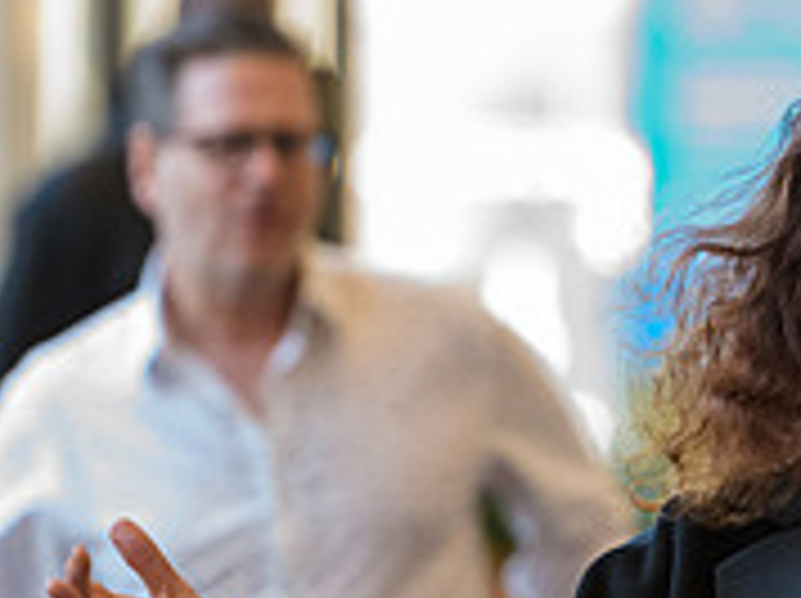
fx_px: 13796
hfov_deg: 3.3
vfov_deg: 2.5
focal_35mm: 597
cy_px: 416
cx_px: 765
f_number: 3.2
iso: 1250
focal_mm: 190
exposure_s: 1/125
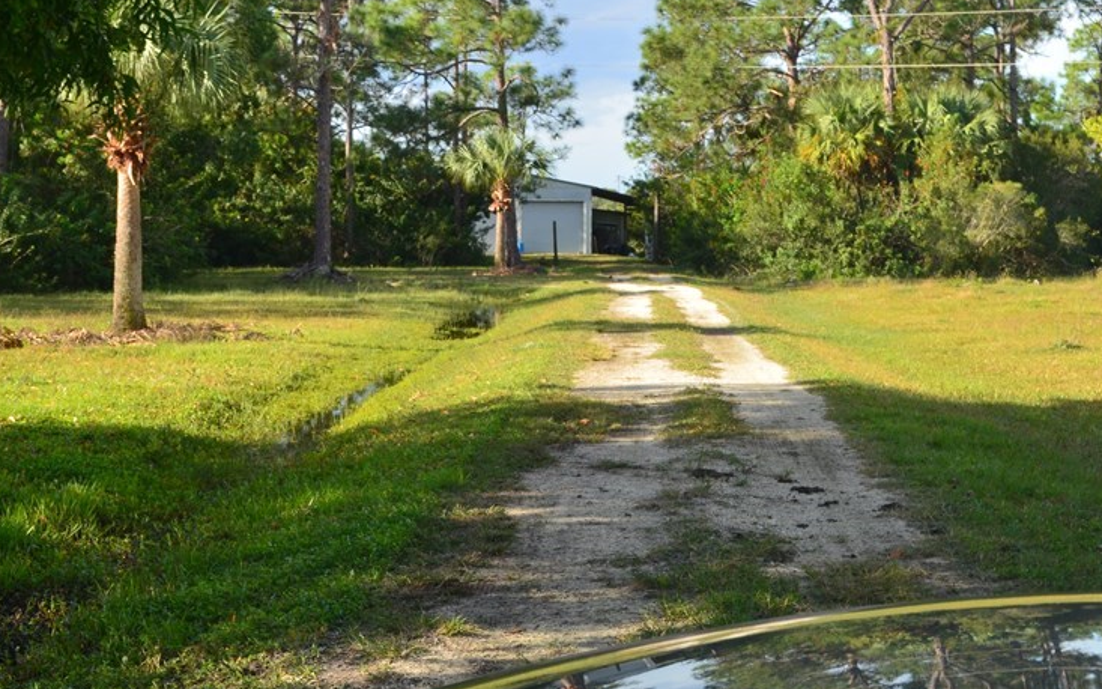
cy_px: 168
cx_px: 610
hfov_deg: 30.2
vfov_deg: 19.0
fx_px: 2042
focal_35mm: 68
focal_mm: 30
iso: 400
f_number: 10
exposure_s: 1/200
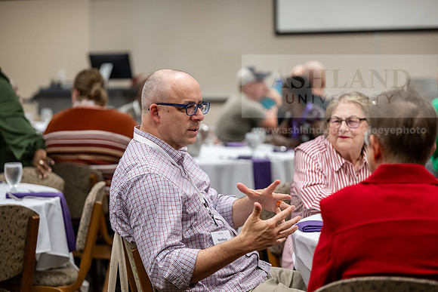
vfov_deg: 13.2
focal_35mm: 104
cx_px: 219
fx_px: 1266
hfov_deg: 19.6
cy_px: 146
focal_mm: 104
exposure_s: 1/200
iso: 1600
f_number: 2.8
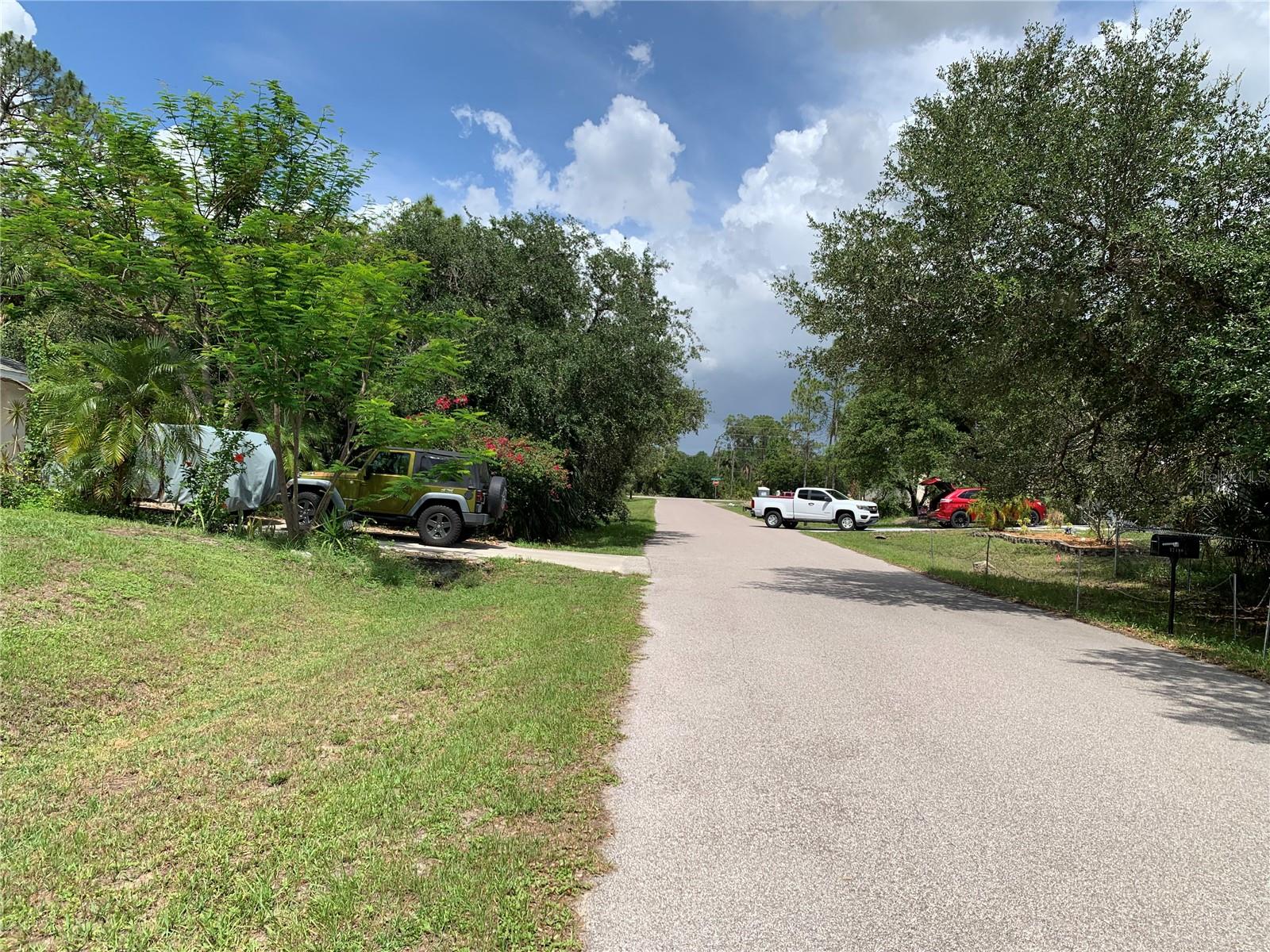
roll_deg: -3.4
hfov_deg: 67.3
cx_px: 635
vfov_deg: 53.1
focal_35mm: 26
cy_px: 476
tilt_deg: +1.9
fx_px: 954
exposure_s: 1/2755
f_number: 1.8
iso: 25
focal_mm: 4.25
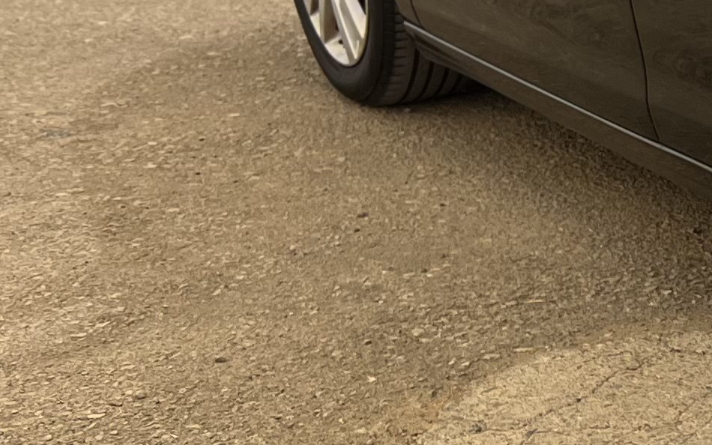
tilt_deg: -17.6
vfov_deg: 11.2
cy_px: 146
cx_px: 1486
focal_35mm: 117
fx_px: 2271
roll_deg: -1.8
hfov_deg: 14.4
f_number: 1.5
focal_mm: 5.7
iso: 50
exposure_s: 1/1058
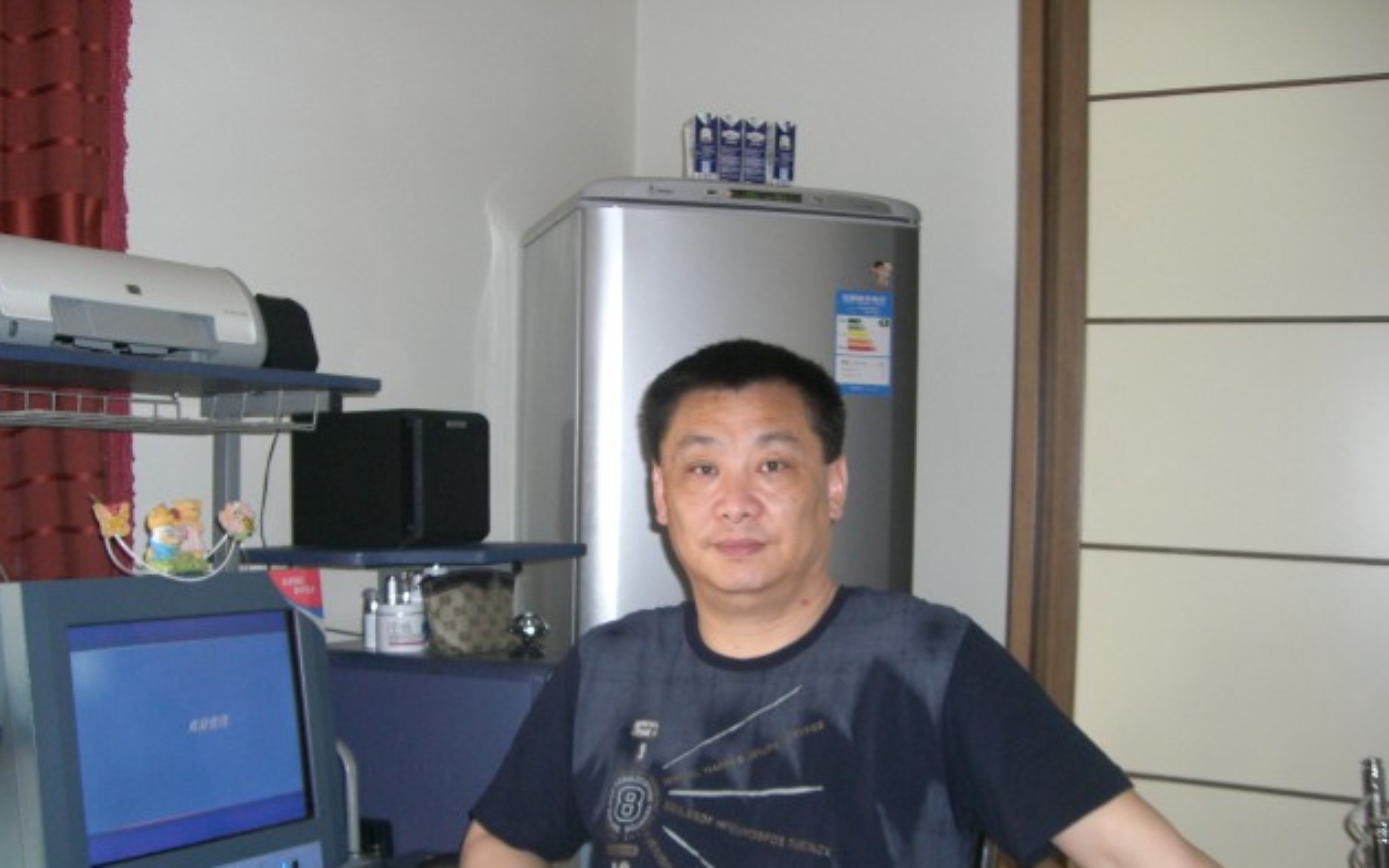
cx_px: 687
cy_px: 526
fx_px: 1552
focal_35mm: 41
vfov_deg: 31.1
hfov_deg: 48.2
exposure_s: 1/60
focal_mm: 6.2
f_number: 2.7
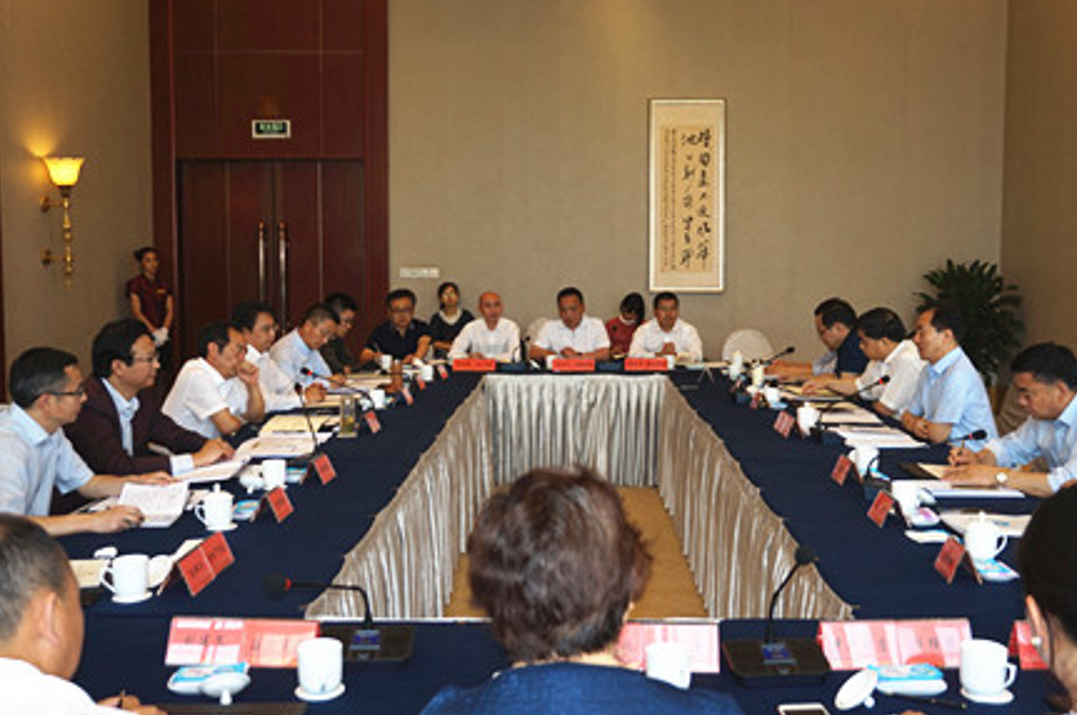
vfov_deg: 36.2
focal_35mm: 37
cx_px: 545
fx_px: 1093
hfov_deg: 52.5
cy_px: 328
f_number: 4
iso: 200
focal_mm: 21
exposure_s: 1/80
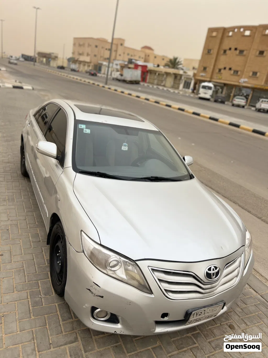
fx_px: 268
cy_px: 179
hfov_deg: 53.1
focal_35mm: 26
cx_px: 134
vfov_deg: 67.3
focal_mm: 5.7
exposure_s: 1/1038
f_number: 1.5
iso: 50
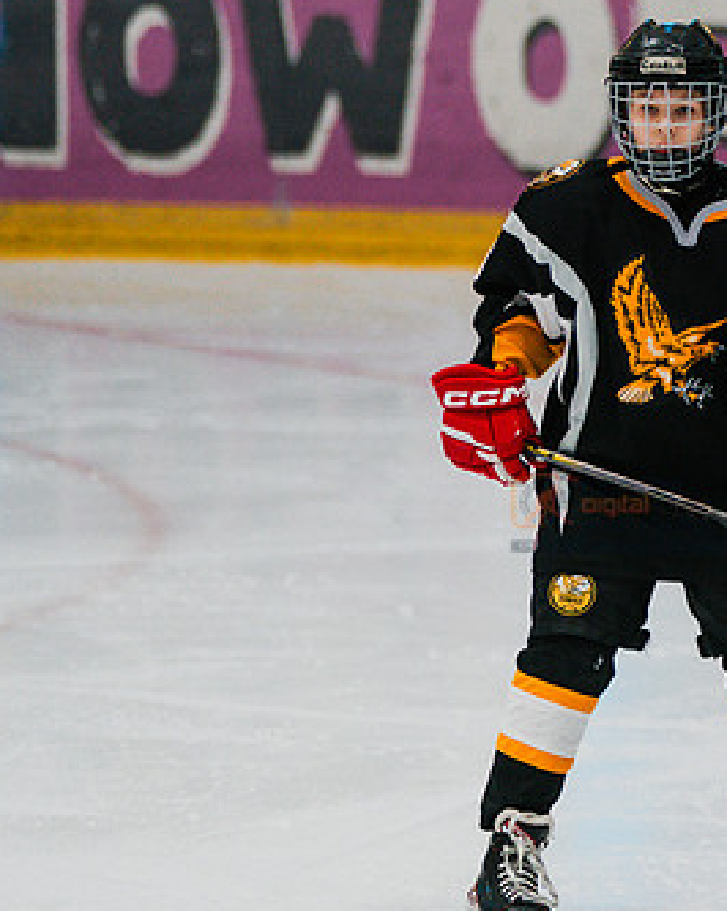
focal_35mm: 353
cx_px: 629
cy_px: 391
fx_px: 9503
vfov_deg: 5.5
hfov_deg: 4.4
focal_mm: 176
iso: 3200
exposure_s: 1/1600
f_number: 3.2
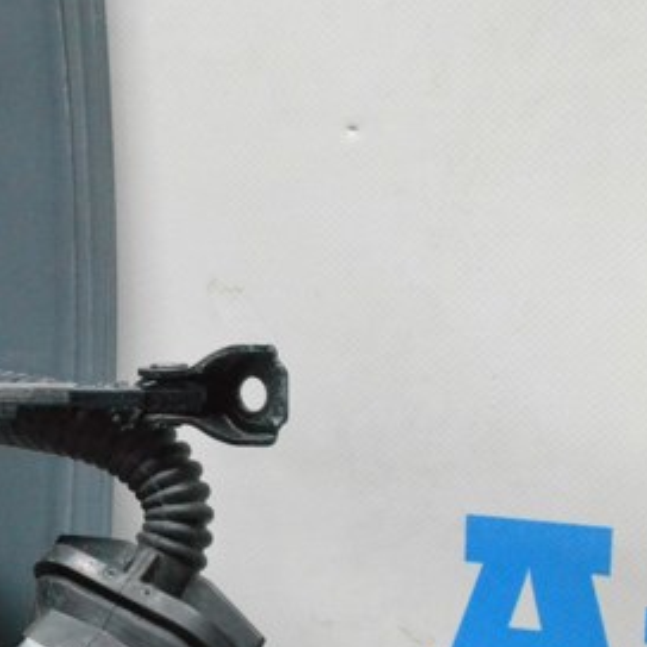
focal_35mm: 84
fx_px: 1776
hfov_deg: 20.0
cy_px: 423
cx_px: -2
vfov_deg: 20.6
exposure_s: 1/50
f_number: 13
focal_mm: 28
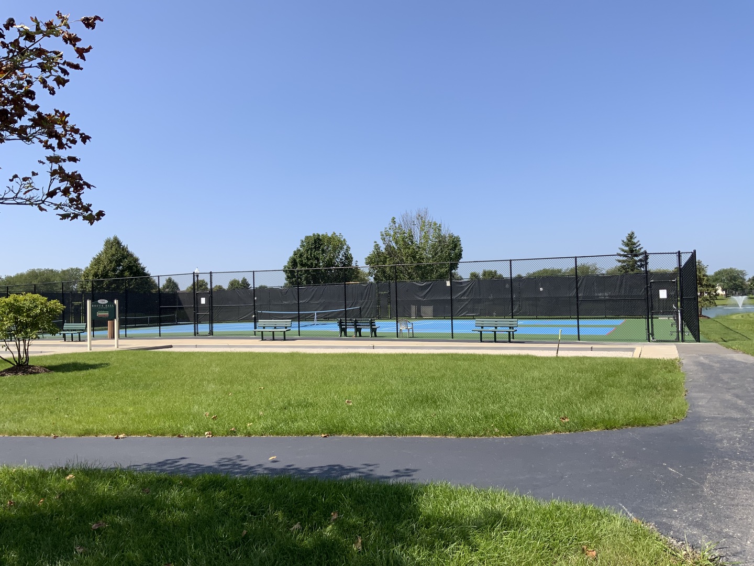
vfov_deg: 48.2
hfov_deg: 61.7
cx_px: 377
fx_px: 632
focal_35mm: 29
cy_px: 283
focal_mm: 3
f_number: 1.8
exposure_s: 1/1786
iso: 16
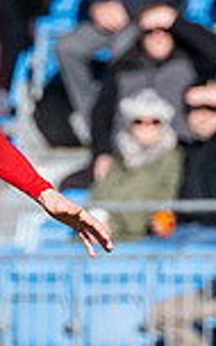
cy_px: 48
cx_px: -19
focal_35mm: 1867
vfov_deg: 1.1
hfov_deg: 0.7
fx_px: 17585
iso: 400
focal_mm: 170
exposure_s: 1/4000
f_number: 4
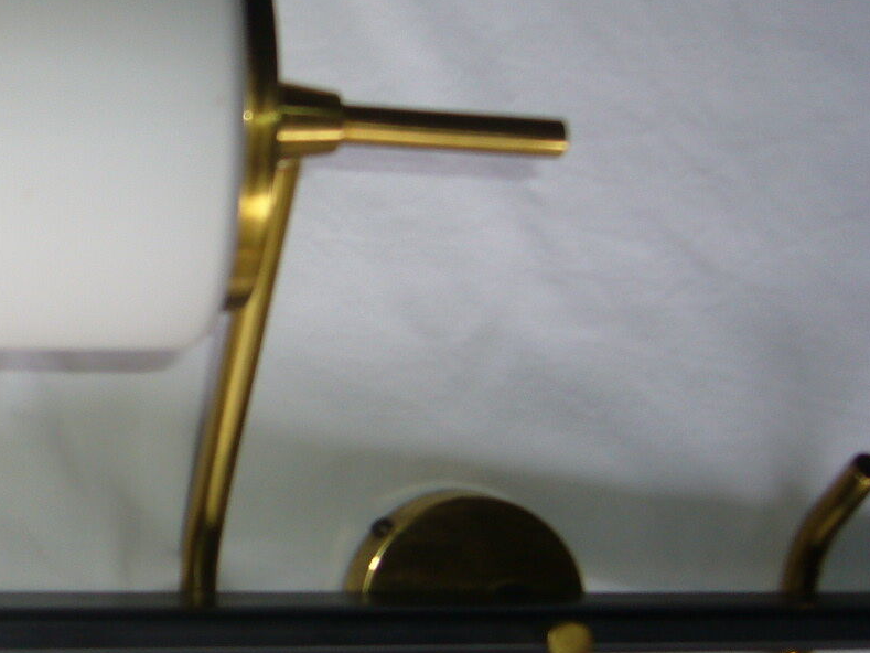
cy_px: 374
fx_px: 1785
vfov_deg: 20.7
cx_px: -6
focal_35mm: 71
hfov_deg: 26.0
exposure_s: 1/60
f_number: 2.8
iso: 80
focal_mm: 5.8
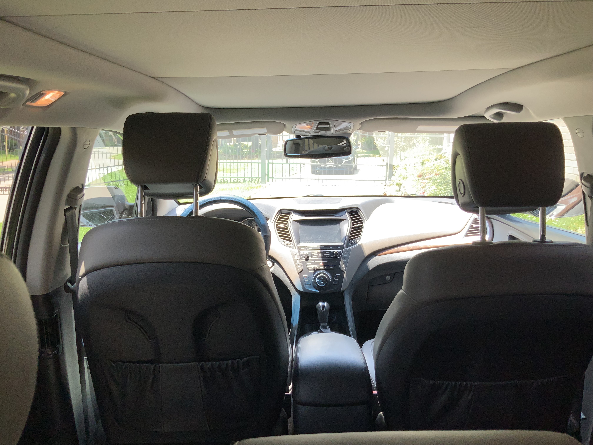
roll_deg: -0.6
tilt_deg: -10.8
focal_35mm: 29
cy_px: 222
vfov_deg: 48.2
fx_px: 497
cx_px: 296
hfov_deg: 61.7
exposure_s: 1/122
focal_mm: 3
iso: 40
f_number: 1.8
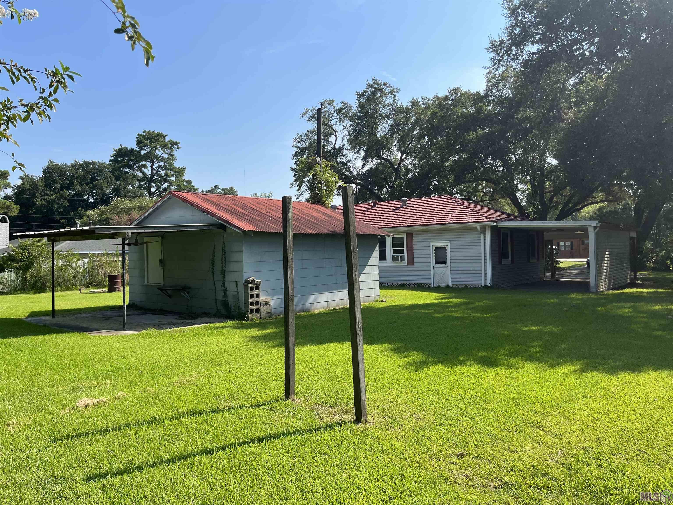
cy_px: 252
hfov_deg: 67.3
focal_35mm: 26
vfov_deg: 53.1
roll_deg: +0.5
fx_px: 505
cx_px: 336
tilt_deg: +0.9
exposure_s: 1/2463
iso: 50
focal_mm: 5.1
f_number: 1.6
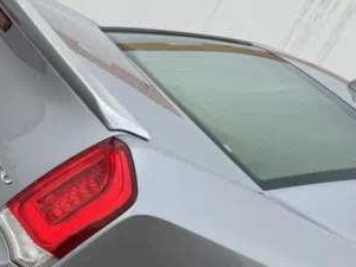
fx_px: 843
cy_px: 324
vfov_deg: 17.2
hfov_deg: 23.6
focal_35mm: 82
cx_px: 271
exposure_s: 1/1721
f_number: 1.78
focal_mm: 6.76
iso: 80
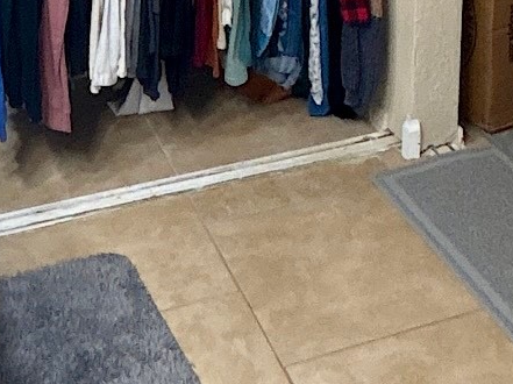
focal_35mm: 61
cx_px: 343
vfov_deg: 17.7
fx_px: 903
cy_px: -361
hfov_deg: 31.5
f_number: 2.2
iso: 500
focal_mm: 2.22
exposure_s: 1/60
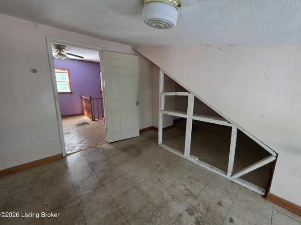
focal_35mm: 13
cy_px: 112
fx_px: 113
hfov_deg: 106.2
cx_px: 150
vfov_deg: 89.9
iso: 250
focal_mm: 2.2
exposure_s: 1/60
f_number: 1.9
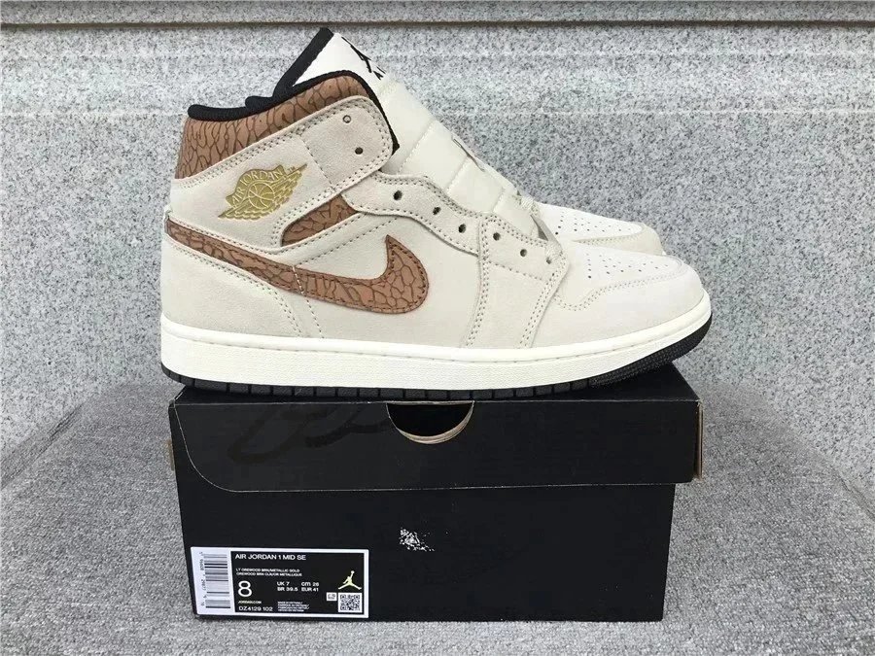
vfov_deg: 45.4
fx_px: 784
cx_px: 438
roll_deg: +0.9
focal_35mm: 31
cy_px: 328
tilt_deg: -18.7
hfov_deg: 58.4
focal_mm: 3.3
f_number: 2.4
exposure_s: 1/306
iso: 25
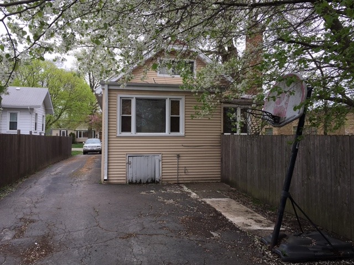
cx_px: 177
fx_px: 297
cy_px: 132
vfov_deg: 48.2
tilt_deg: +1.0
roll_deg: -0.9
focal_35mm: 29
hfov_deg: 61.7
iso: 25
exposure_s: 1/353
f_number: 2.2
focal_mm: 4.15
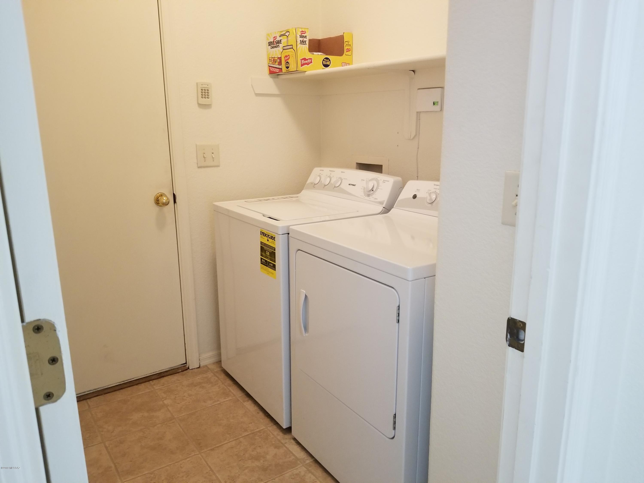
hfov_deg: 67.3
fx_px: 484
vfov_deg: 53.1
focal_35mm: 26
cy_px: 242
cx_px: 322
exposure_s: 1/17
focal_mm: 4.3
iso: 200
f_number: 1.7
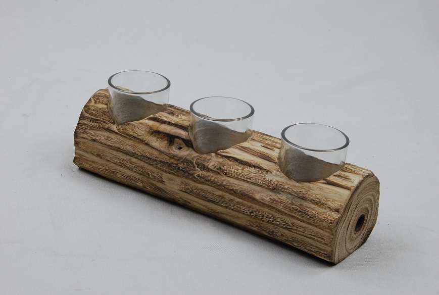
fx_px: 953
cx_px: 220
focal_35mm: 78
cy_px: 148
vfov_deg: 17.6
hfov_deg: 25.9
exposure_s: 1/30
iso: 800
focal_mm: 52
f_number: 11
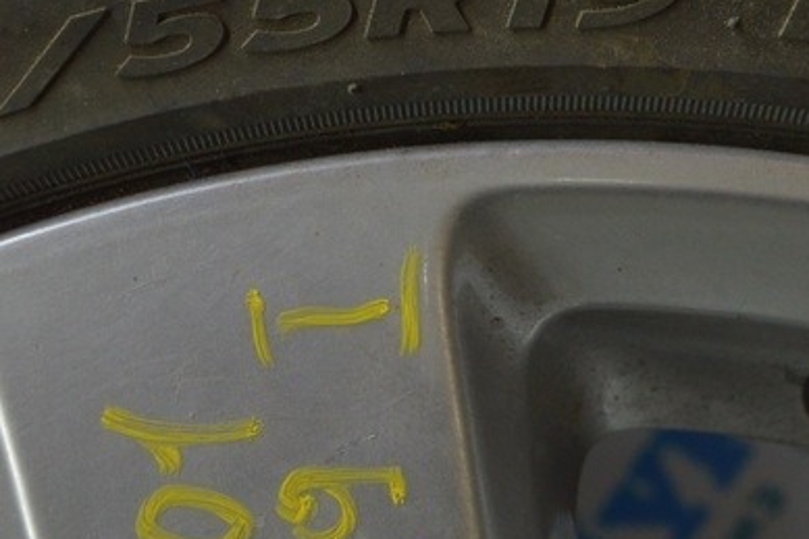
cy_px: 101
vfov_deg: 19.0
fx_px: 1595
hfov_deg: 28.4
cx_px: 366
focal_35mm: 71
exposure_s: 1/125
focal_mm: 18
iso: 400
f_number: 3.5
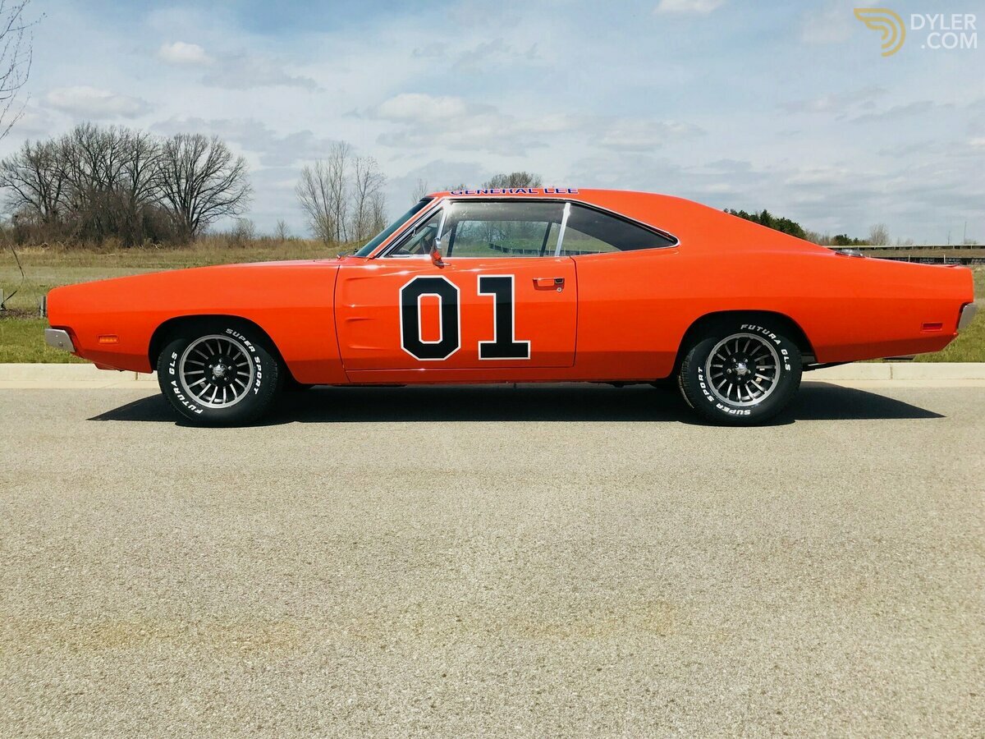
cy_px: 370
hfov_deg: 63.4
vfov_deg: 49.7
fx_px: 797
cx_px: 492
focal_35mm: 28
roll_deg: -0.5
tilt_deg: -6.9
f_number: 1.8
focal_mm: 3.99
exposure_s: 1/3831
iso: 20
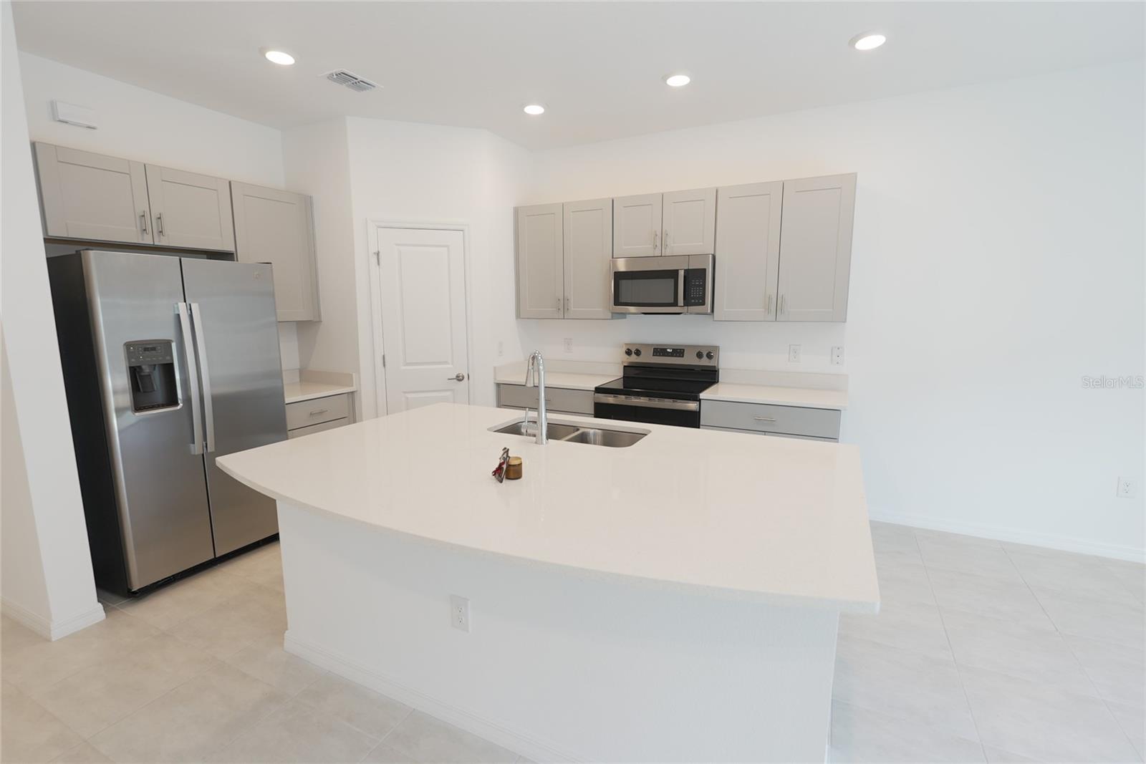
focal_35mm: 16
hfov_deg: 96.7
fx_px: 509
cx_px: 573
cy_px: 382
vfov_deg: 73.8
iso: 100
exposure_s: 1/50
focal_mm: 11
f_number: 2.2
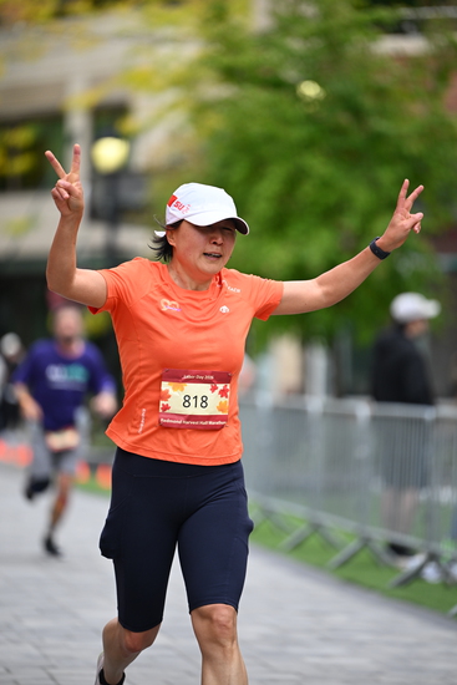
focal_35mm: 200
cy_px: 342
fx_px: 3806
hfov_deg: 6.9
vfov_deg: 10.3
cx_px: 228
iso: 640
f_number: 2.8
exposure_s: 1/2000
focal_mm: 200
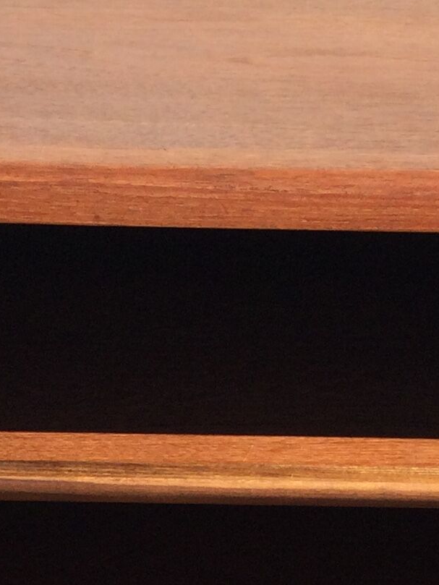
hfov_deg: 11.9
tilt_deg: -30.1
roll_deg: -1.2
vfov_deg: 15.3
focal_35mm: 125
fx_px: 2113
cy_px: 683
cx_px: 242
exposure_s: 1/1101
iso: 25
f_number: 2.4
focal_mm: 3.3
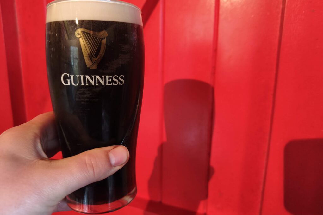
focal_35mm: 24
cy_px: 100
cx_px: 162
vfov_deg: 53.1
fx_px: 215
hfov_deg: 73.8
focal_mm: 6.06
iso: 1250
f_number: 1.7
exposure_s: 1/50
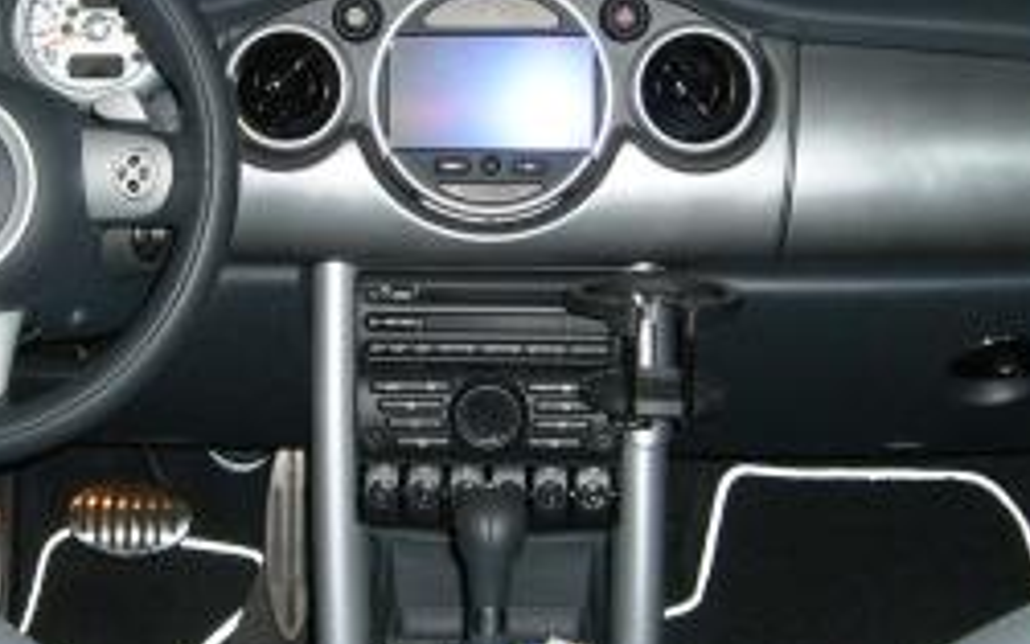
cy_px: 279
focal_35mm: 72
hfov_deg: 28.5
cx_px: 435
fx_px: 2022
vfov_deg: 18.1
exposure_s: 1/60
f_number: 2.7
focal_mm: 6.2
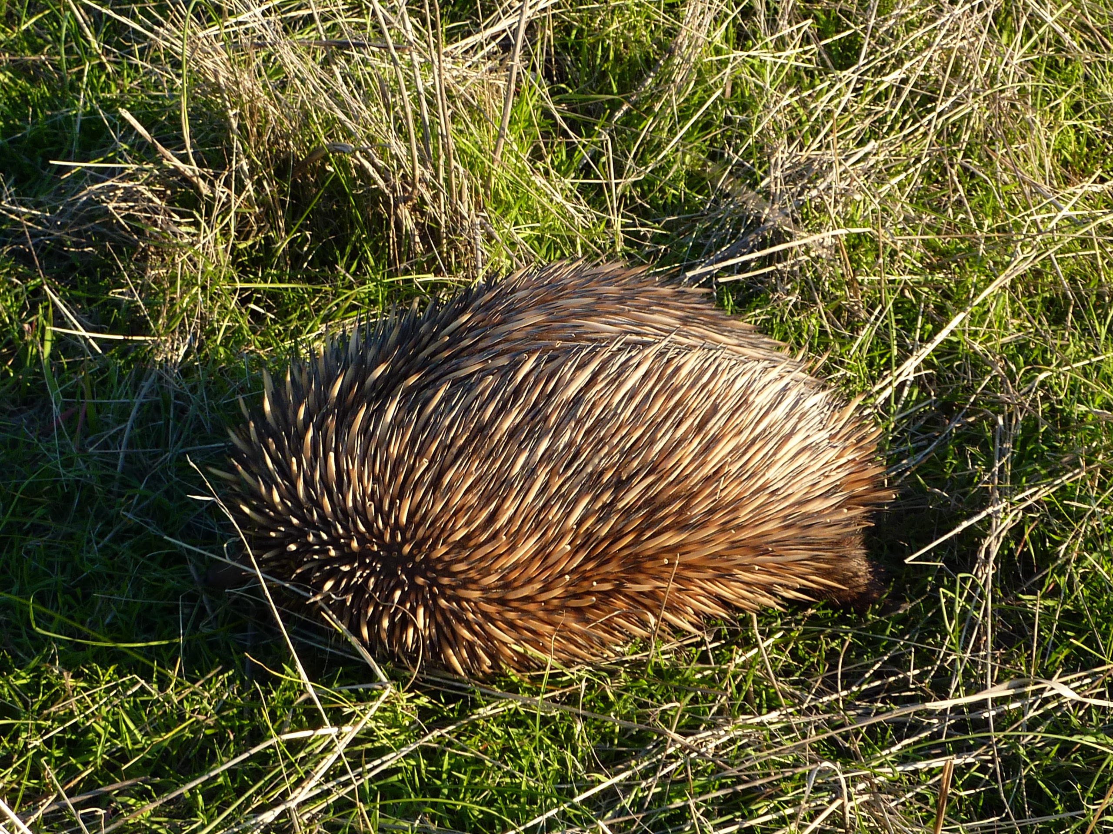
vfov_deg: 16.4
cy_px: 417
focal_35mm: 90
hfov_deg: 21.8
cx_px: 556
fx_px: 2894
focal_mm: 10.3
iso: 80
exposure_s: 1/125
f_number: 4
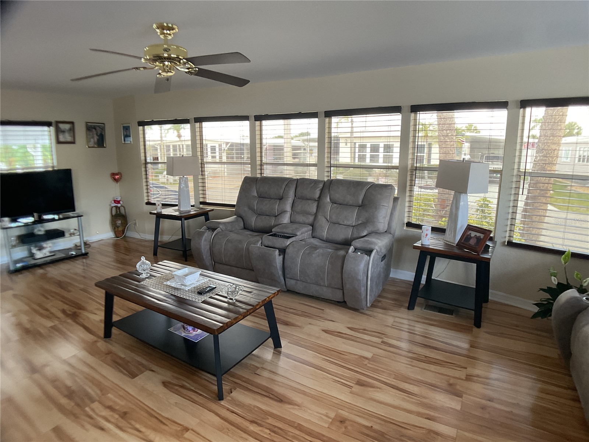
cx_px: 294
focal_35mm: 29
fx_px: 493
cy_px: 221
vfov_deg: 48.2
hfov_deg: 61.7
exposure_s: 1/60
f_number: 1.8
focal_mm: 3
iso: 50
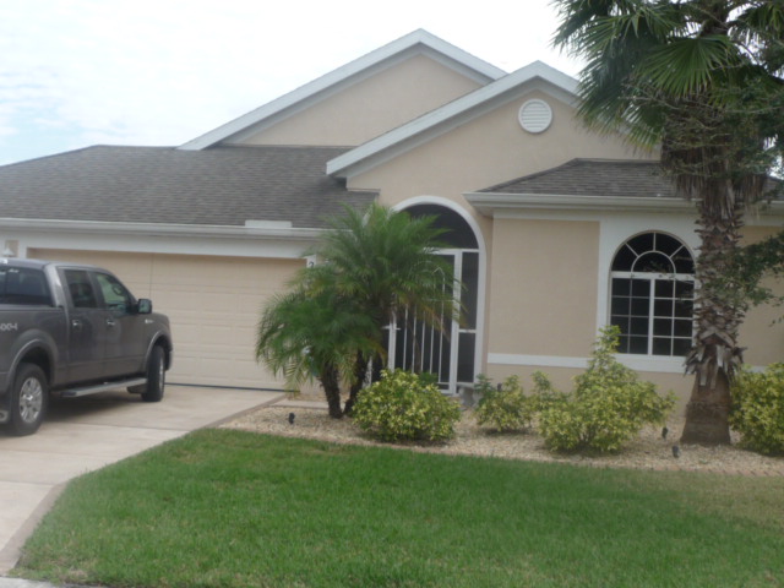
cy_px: 294
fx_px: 1087
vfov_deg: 30.3
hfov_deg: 39.7
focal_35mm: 48
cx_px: 392
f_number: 3.4
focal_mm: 5
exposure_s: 1/500
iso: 100
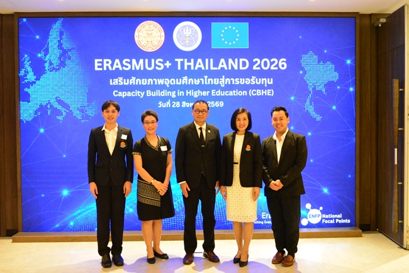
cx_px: 204
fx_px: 392
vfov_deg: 38.3
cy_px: 136
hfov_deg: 55.1
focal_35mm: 34
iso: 6400
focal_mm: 23
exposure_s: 1/40
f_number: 7.1
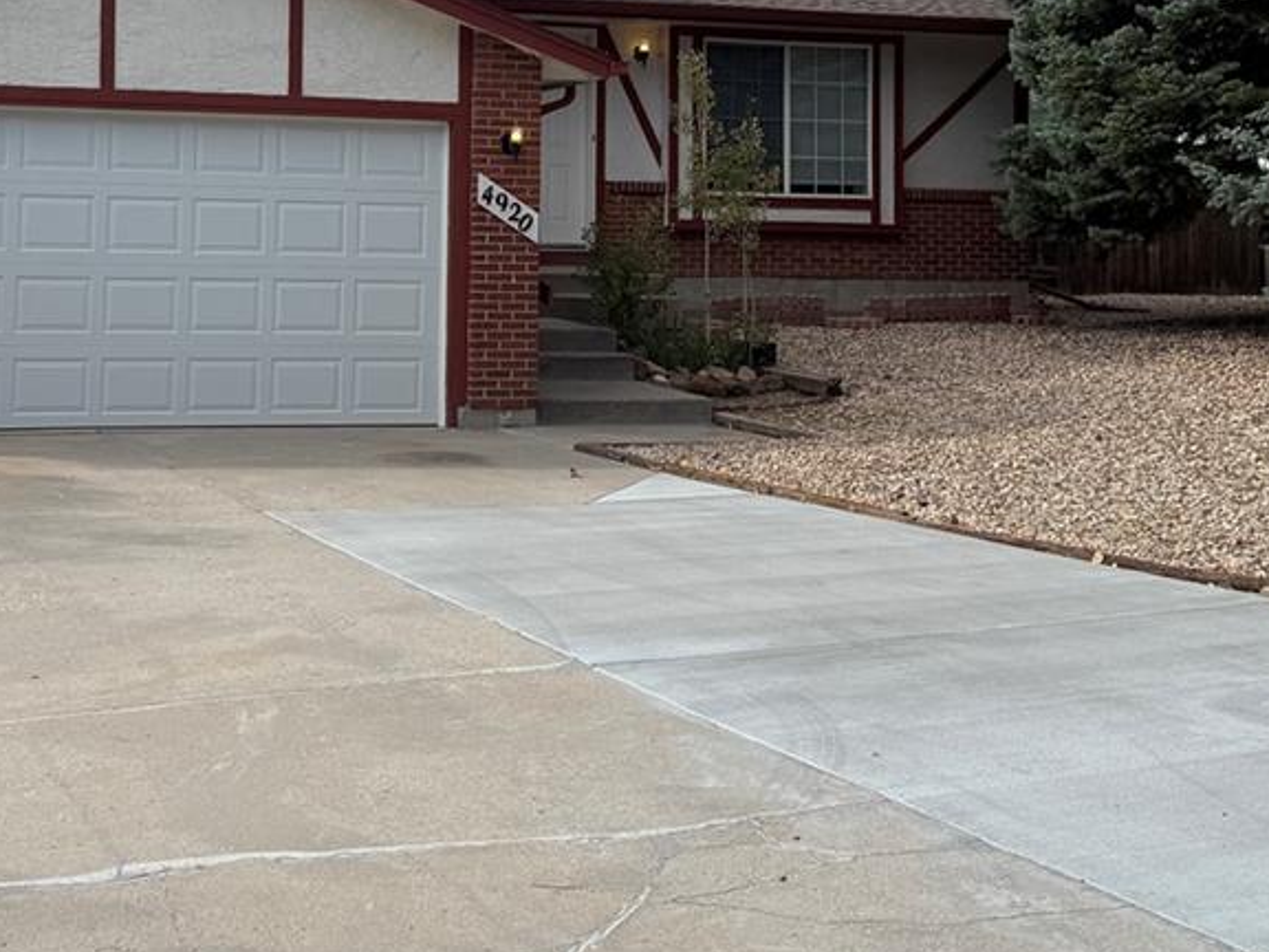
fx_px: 2200
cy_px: 161
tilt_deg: +2.0
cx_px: 341
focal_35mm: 60
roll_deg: -1.1
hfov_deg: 31.7
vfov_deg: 24.0
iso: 80
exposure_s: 1/4673
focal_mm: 6.76
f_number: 1.78
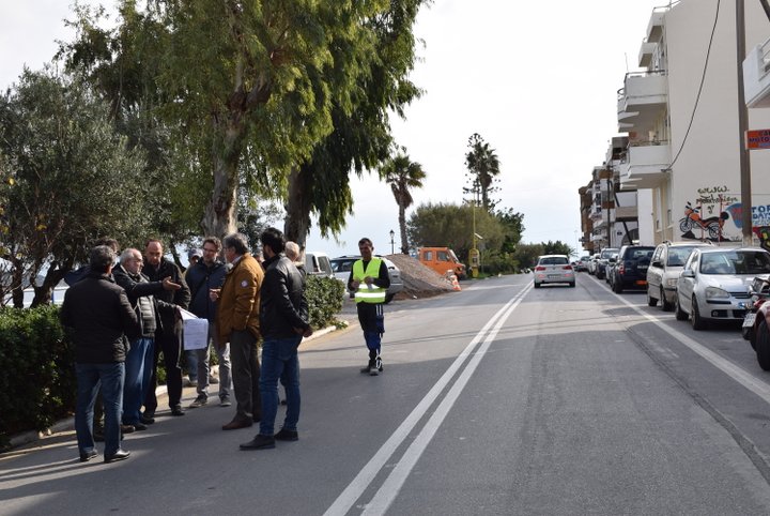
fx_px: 996
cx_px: 385
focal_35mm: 46
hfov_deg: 42.3
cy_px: 258
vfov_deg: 29.0
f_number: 9
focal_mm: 31
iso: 100
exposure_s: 1/200
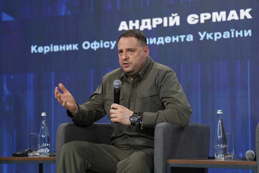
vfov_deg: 15.5
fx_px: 633
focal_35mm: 88
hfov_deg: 23.1
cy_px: 86
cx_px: 130
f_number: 2.8
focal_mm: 88
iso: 1000
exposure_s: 1/200
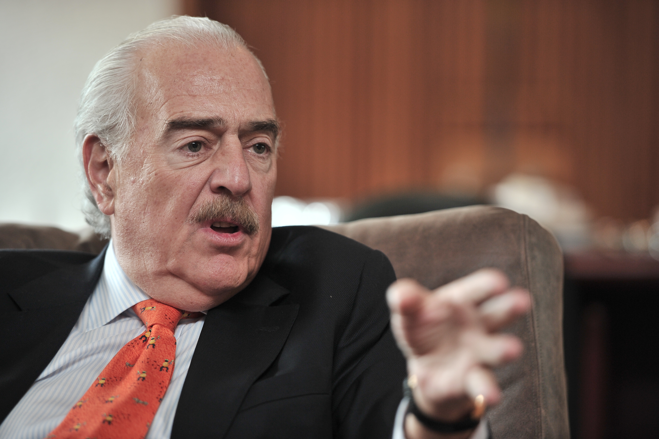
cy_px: 220
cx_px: 330
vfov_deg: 7.4
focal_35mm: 185
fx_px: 3384
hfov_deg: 11.1
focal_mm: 185
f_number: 2.8
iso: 640
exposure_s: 1/125
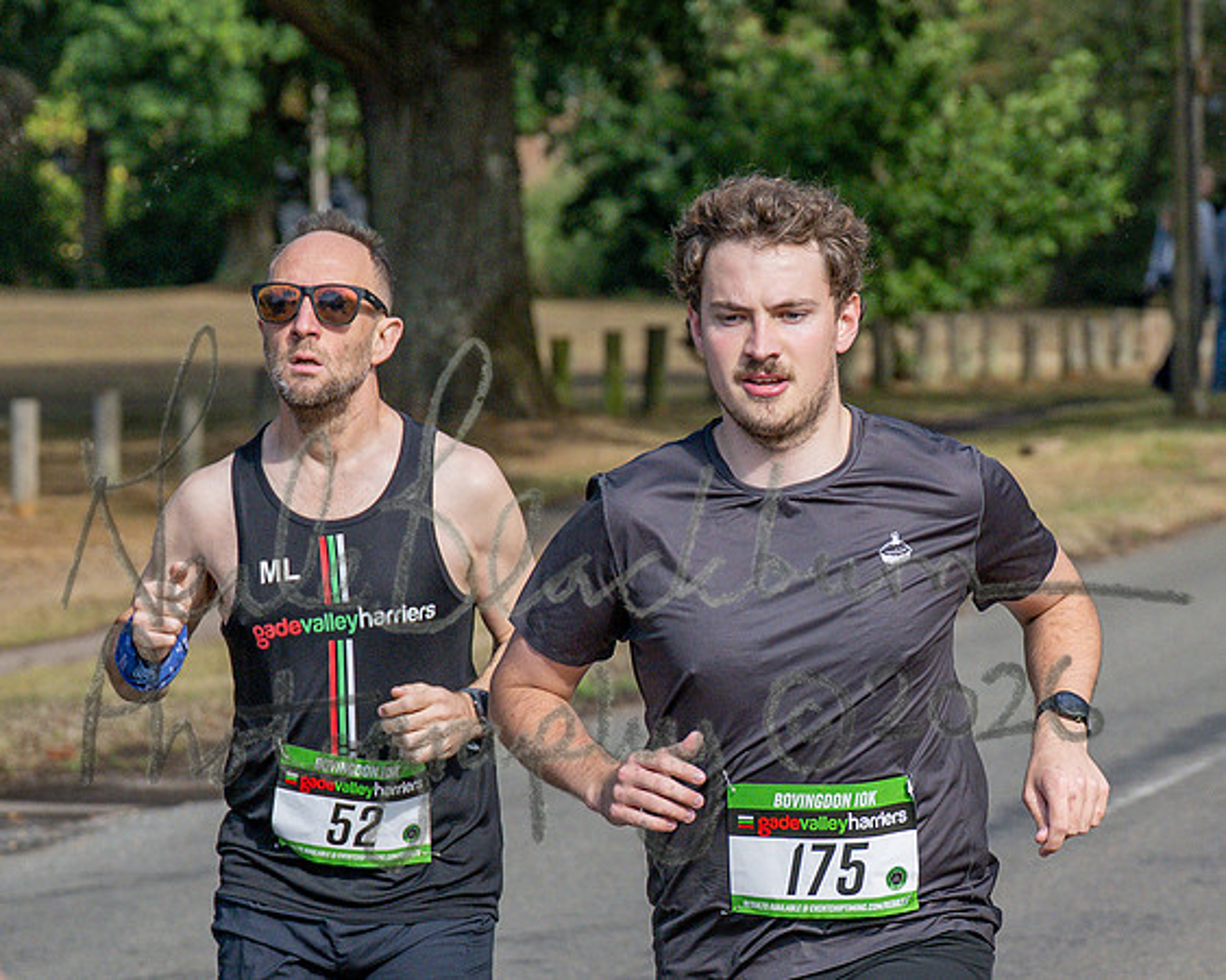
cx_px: 742
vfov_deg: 6.4
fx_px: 8743
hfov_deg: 8.0
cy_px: 584
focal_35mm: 241
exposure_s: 1/3200
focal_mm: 70
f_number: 4
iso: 400
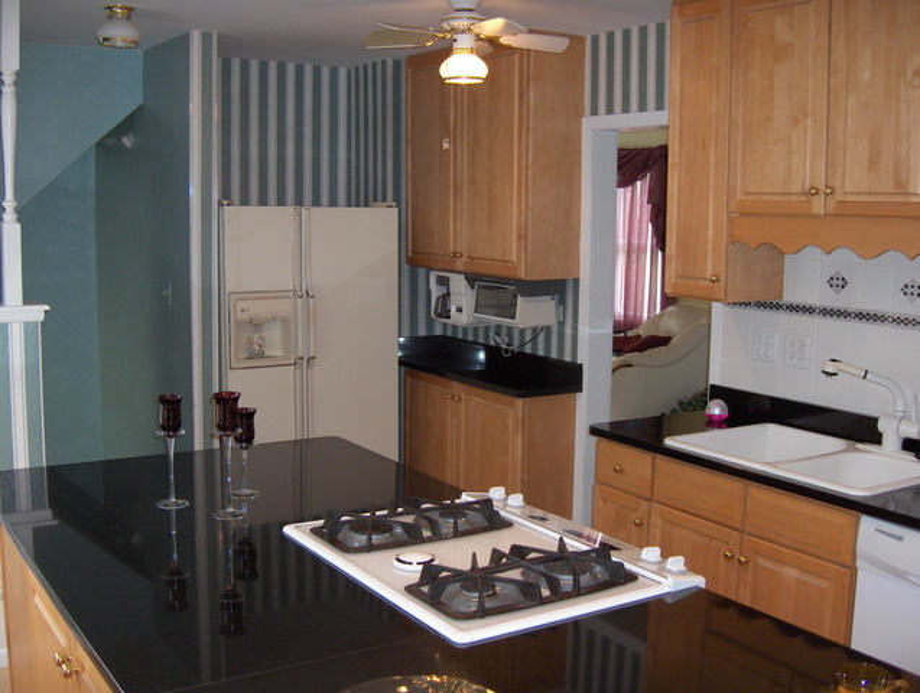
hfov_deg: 47.8
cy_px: 346
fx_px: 1038
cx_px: 460
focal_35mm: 39
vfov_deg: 36.9
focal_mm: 8
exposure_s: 1/60
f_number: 2.8
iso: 100
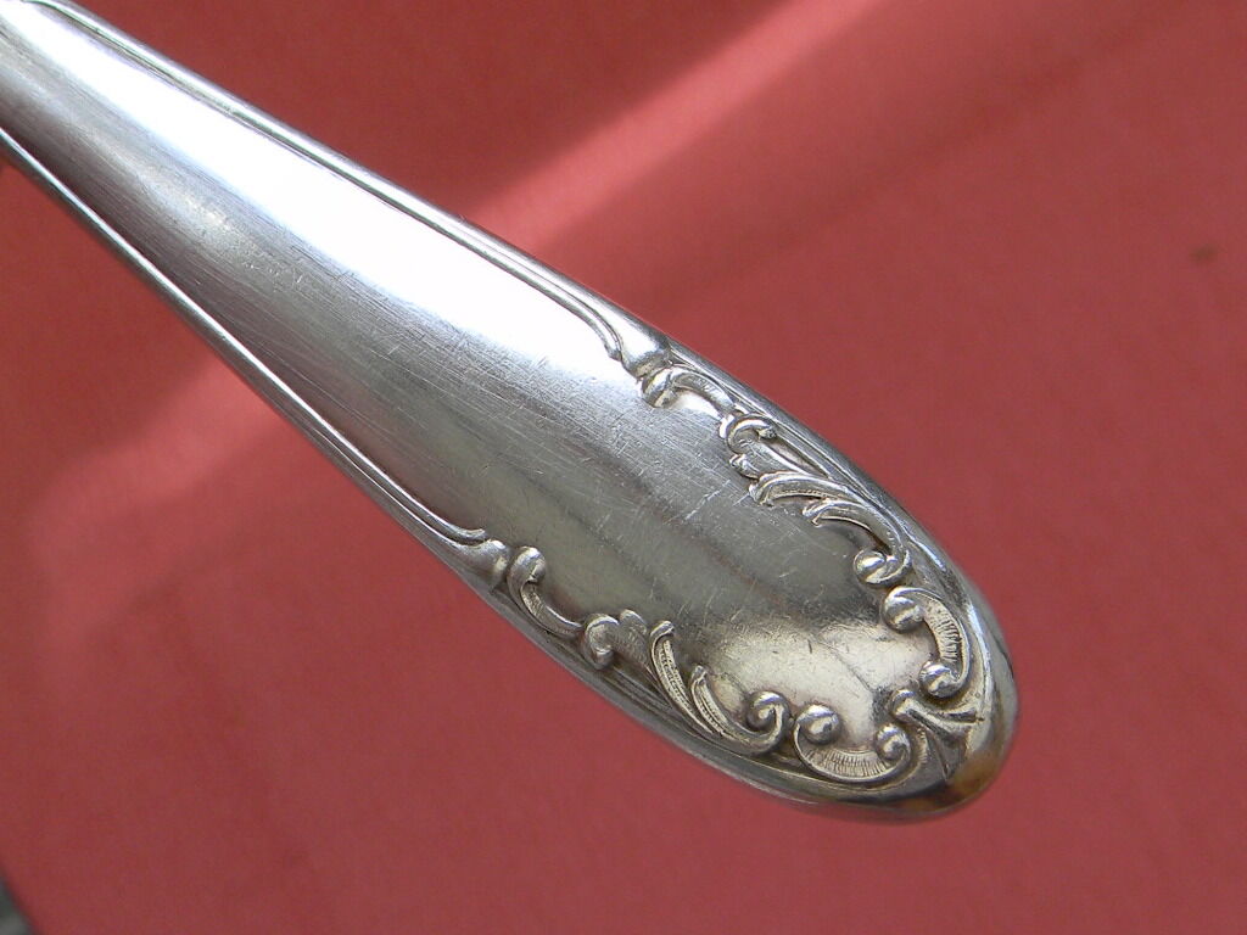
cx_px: 624
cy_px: 468
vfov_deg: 49.7
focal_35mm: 28
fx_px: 1009
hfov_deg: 63.4
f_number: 3.5
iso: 80
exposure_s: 1/170
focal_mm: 5
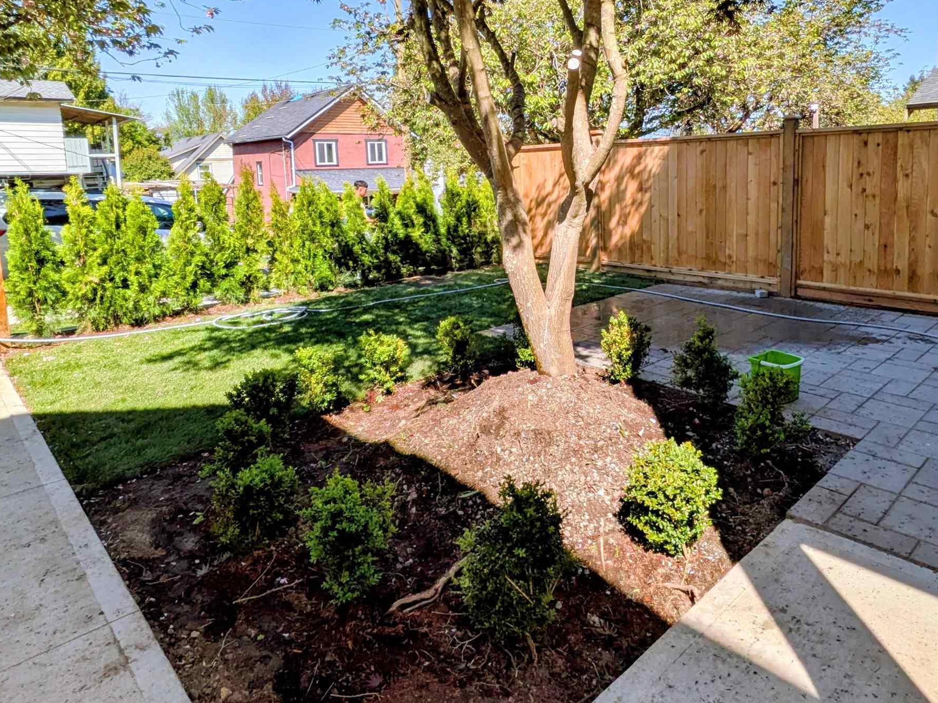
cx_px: 521
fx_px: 650
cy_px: 236
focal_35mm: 24
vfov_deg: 55.7
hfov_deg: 71.4
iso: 54
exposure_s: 1/1852
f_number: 2.2
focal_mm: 1.85
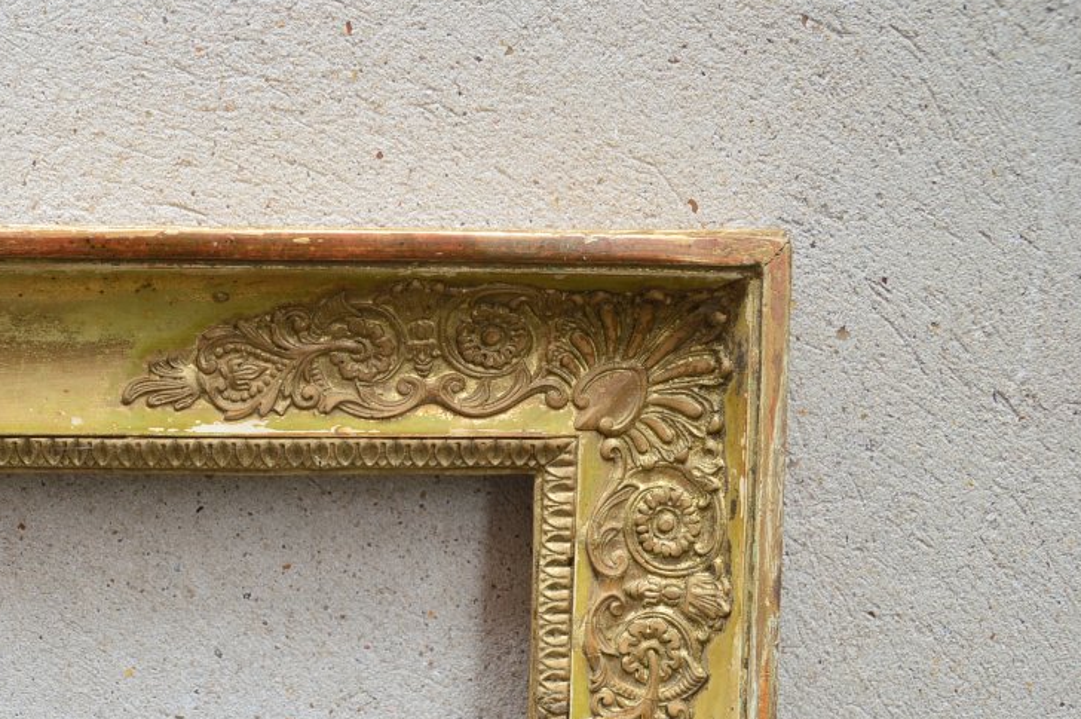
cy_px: 562
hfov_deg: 31.7
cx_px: 226
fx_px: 1855
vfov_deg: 21.7
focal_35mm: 62
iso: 100
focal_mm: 25
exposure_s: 1/80
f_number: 4
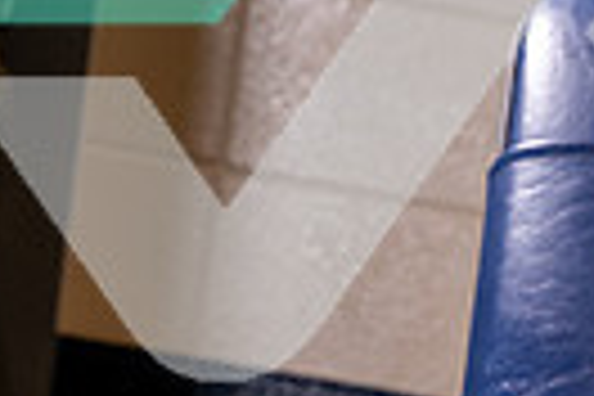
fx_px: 3184
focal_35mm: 193
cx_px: 994
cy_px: 686
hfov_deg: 10.2
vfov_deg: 7.0
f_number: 8
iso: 1250
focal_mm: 44
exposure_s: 1/250
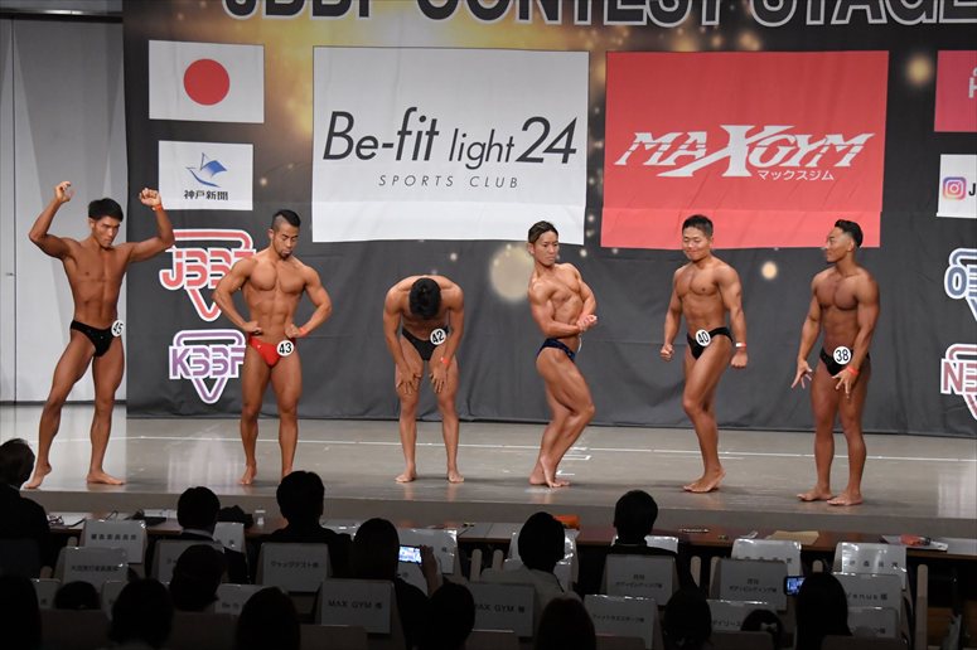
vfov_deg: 14.1
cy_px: 325
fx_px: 2631
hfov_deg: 21.0
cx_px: 488
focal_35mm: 97
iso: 6400
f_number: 5.6
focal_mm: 65
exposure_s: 1/400
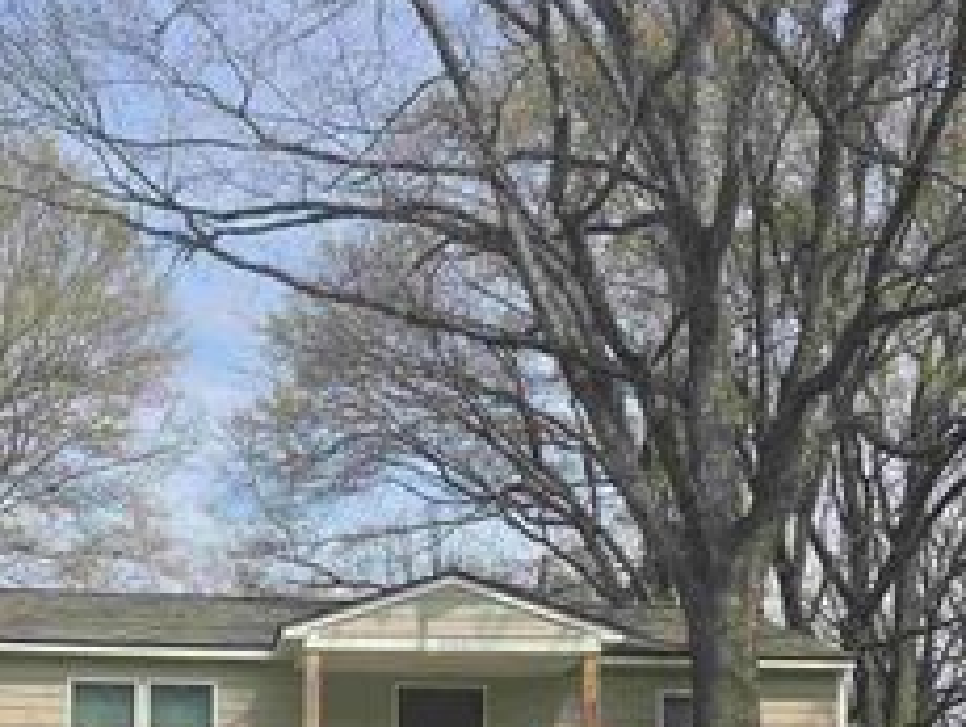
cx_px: 302
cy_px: 767
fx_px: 1397
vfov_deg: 27.1
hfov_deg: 37.6
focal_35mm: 50
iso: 12
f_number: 1.7
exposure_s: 1/758
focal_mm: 6.3
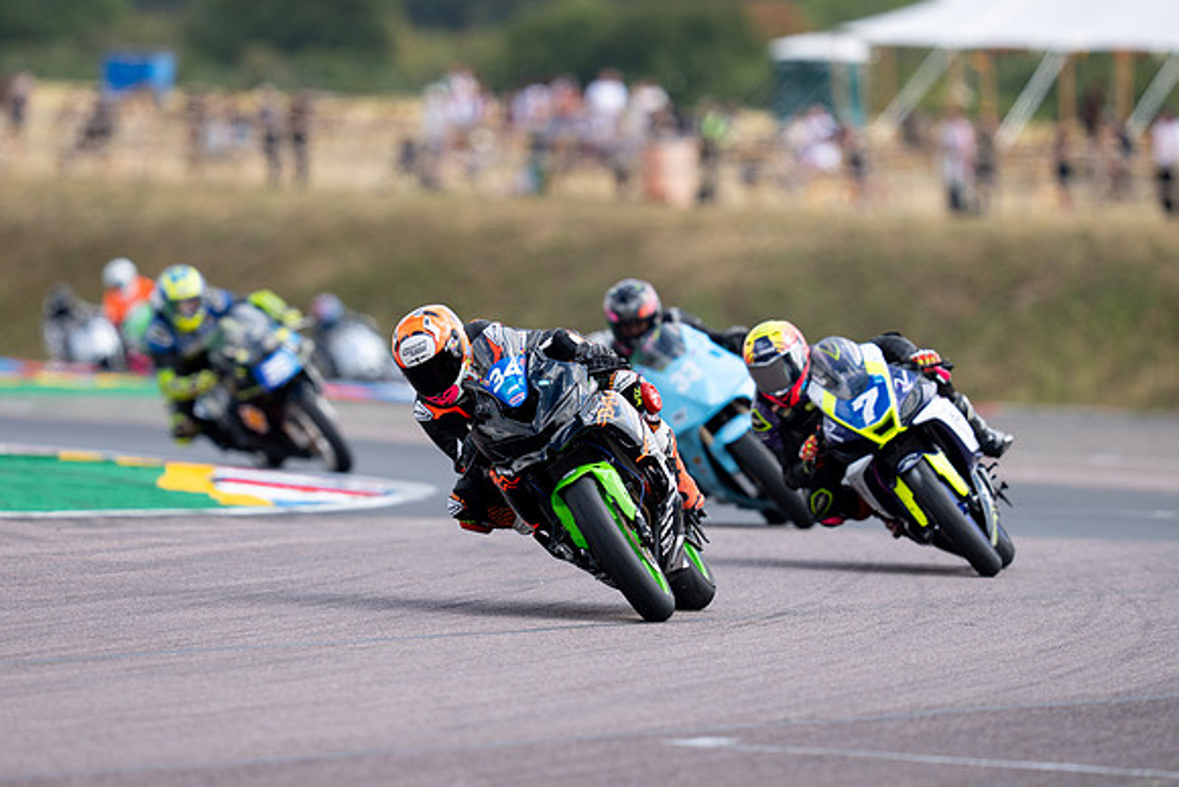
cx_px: 613
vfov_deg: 3.1
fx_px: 14521
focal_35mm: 443
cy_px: 400
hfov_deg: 4.6
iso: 100
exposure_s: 1/500
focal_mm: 400
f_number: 3.5
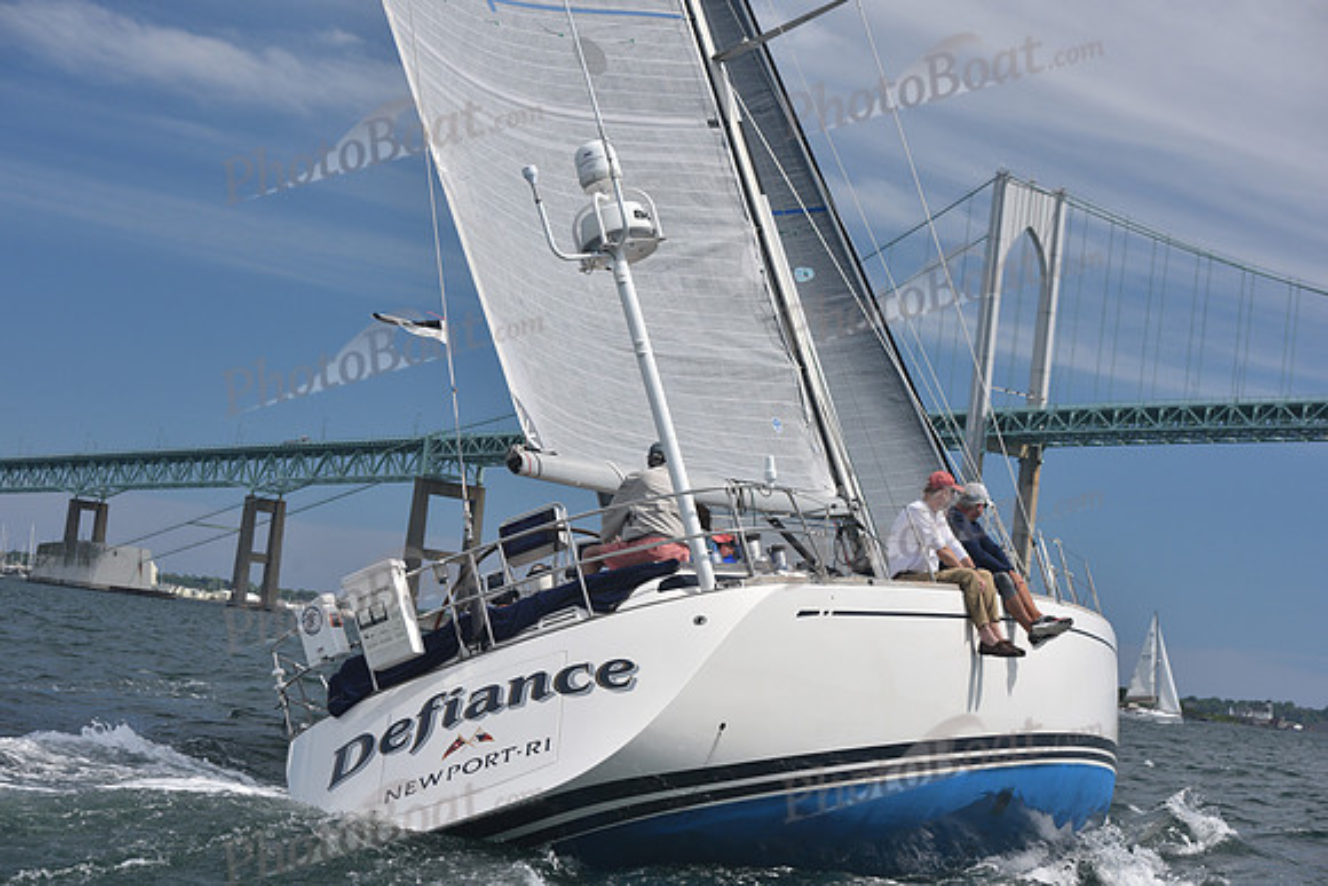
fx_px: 2583
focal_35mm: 70
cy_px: 443
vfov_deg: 19.5
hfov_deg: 28.8
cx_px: 664
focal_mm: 70
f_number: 8
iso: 320
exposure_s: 1/800
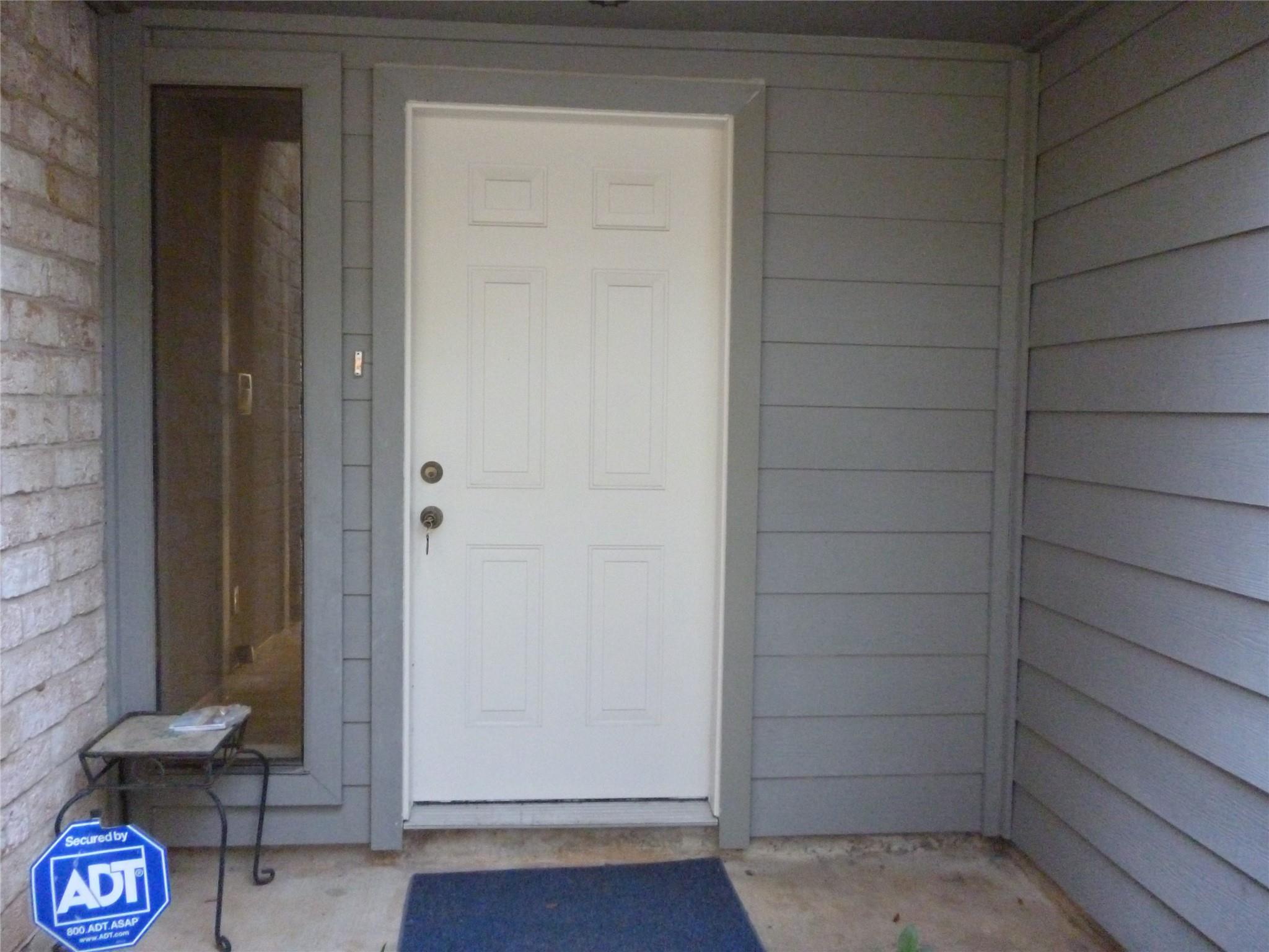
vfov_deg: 49.7
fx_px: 1026
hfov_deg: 63.4
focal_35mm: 28
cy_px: 476
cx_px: 634
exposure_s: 1/50
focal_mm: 5
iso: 800
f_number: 3.1
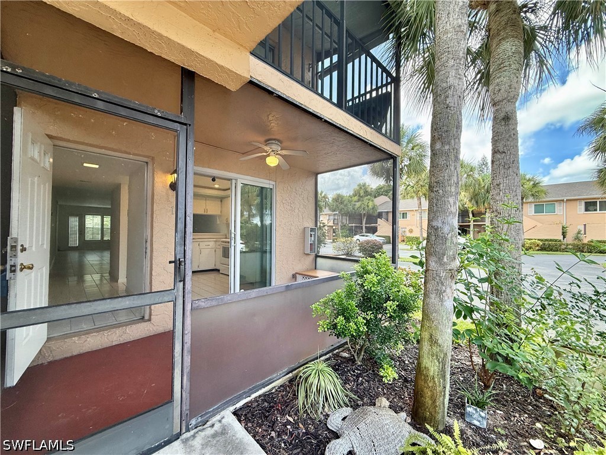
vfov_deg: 85.7
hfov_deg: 102.1
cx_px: 303
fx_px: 245
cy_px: 228
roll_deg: -0.6
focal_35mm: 14
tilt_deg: +2.3
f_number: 2.2
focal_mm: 2.22
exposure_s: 1/187
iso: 64
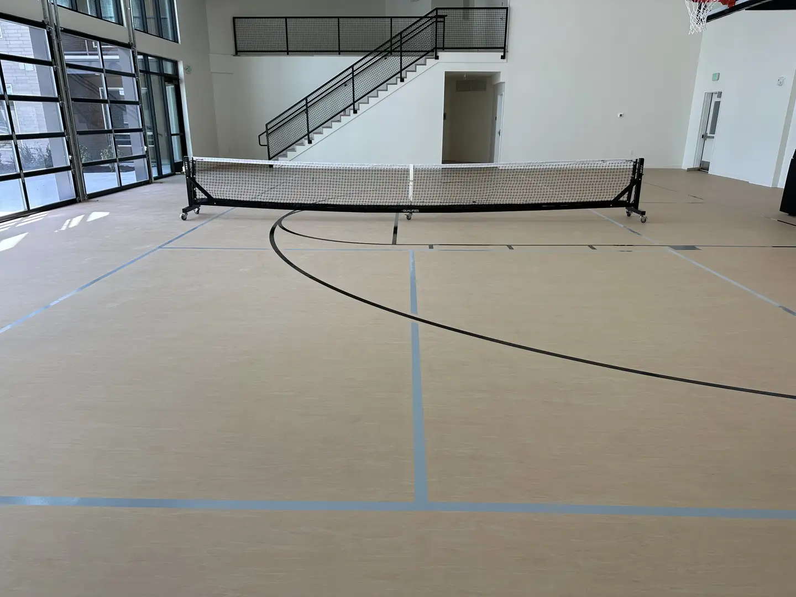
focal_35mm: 24
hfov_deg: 71.6
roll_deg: -0.5
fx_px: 552
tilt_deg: -18.0
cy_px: 298
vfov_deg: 56.8
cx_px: 398
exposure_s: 1/342
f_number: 1.78
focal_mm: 6.86
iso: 80
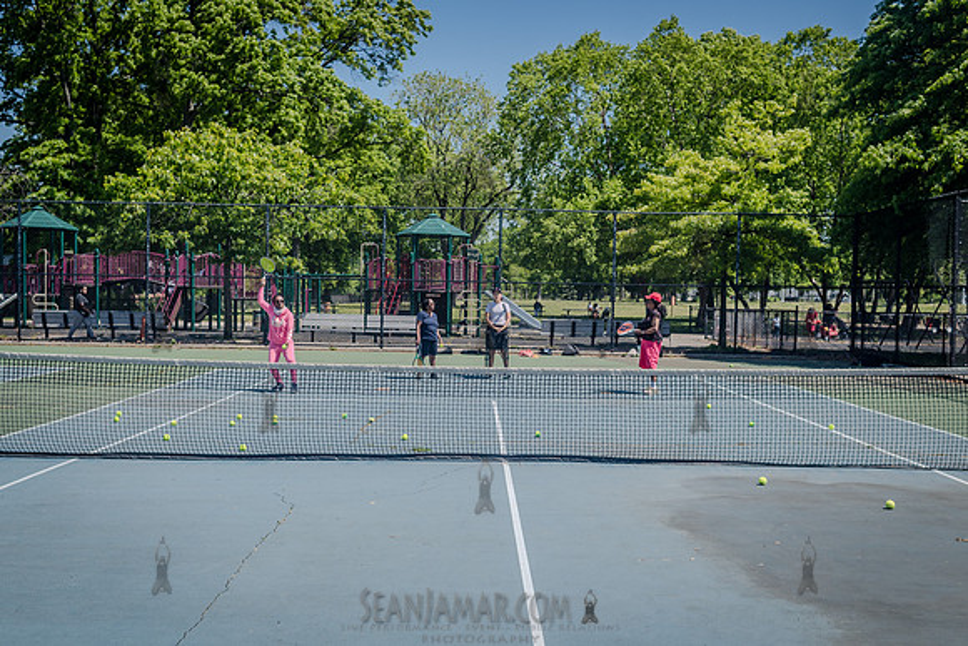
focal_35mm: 41
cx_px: 479
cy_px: 344
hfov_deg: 47.6
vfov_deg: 32.8
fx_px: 1097
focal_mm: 35
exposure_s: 1/1600
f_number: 4.5
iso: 200
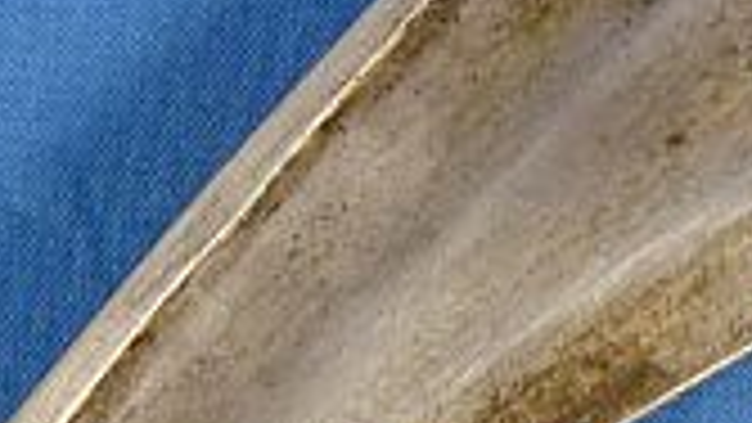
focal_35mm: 214
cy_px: 184
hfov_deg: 9.8
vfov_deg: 5.7
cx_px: 1099
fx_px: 4268
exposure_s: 1/80
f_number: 3.9
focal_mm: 7.4
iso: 250
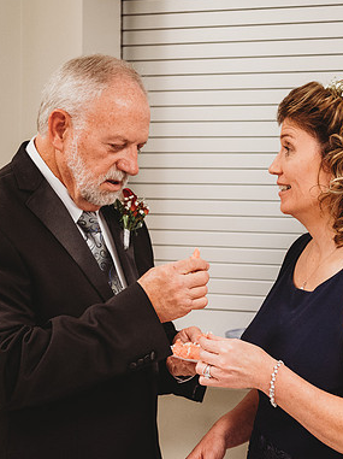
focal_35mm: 85
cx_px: 215
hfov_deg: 17.3
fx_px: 1125
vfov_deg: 23.0
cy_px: 230
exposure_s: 1/200
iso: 4000
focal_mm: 58
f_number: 4
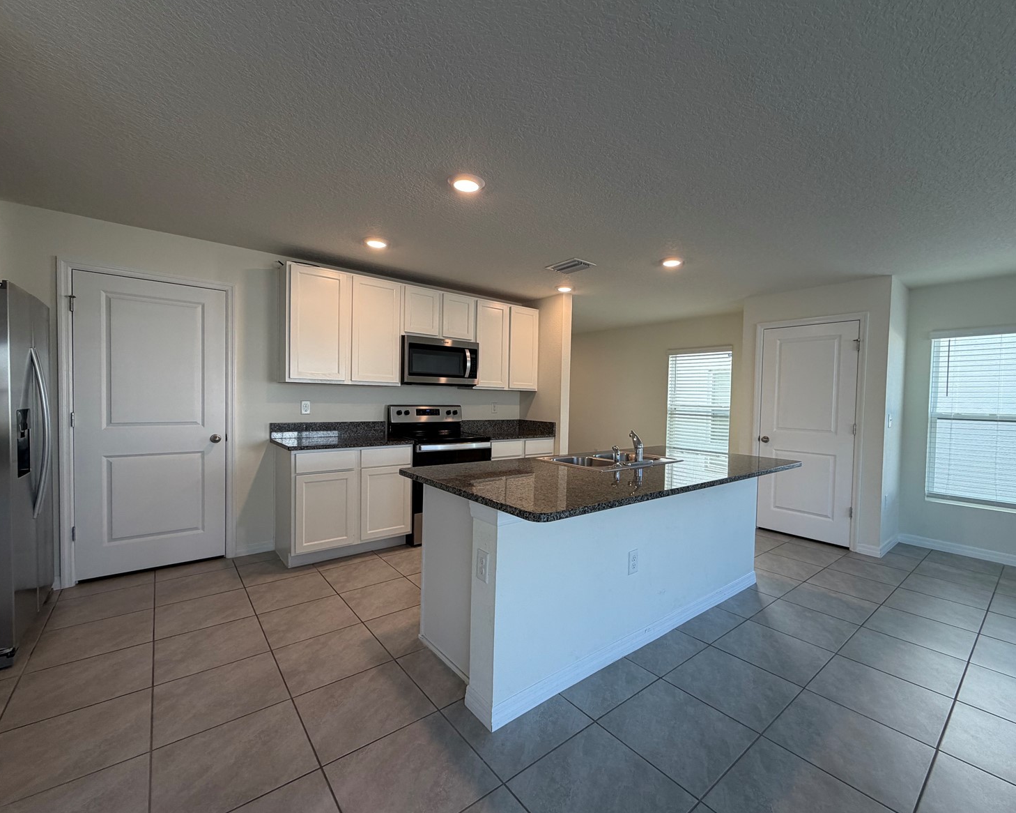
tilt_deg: -1.6
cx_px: 538
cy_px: 411
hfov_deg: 96.7
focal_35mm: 15
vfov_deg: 84.0
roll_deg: -1.4
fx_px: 451
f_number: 2.2
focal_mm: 2.22
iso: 125
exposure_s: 1/120
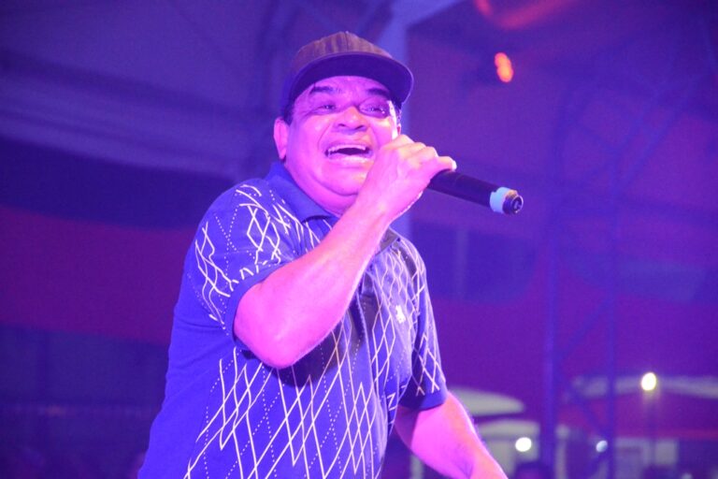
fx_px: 3470
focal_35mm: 174
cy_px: 240
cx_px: 359
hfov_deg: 11.8
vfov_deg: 7.9
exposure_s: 1/200
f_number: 5.6
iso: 6400
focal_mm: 116
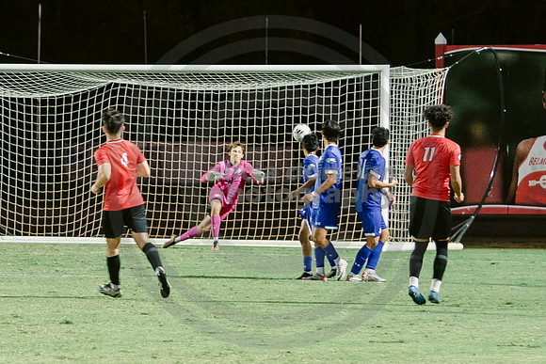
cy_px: 156
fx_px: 5455
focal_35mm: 360
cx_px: -94
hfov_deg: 5.7
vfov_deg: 3.8
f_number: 2.8
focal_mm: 90
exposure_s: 1/100
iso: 1250
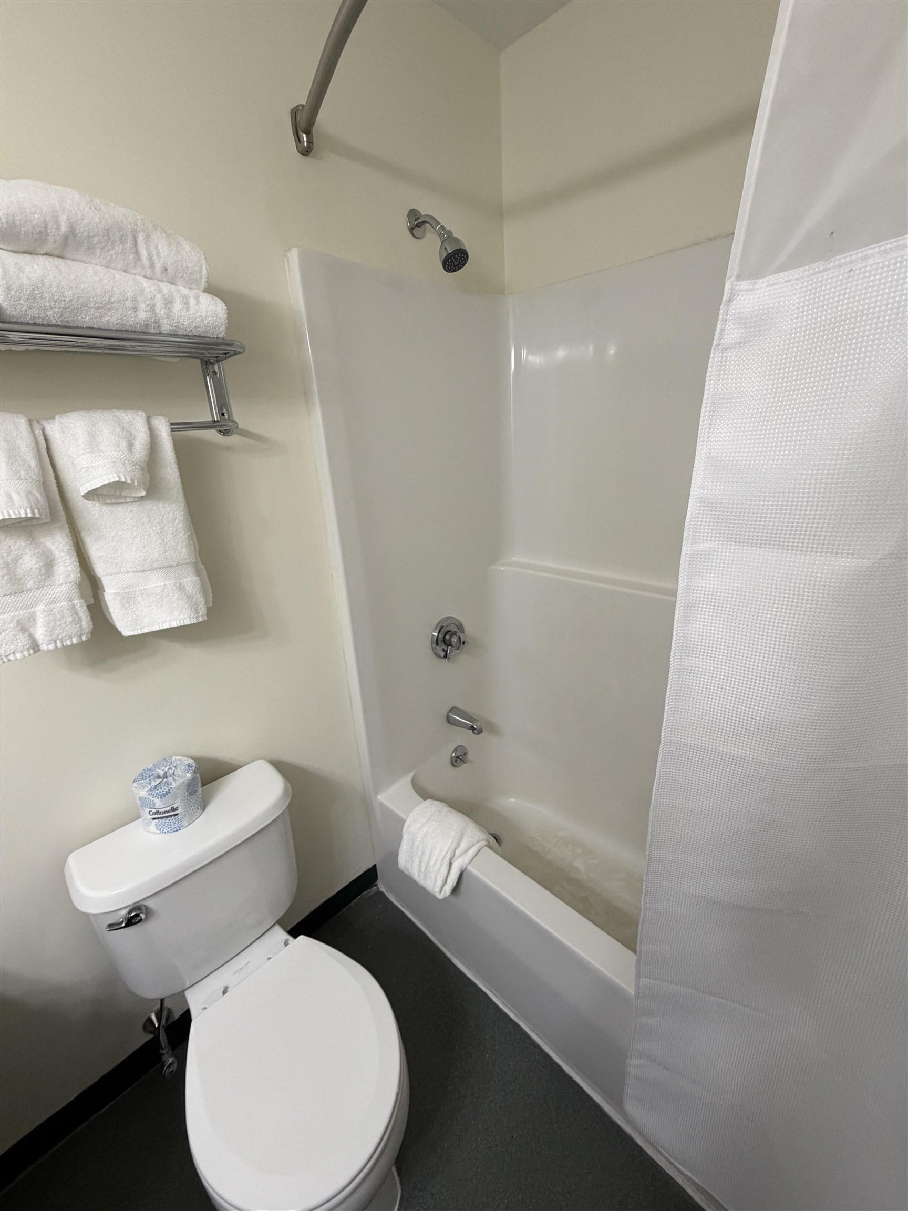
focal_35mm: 14
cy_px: 606
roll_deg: +3.4
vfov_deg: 102.1
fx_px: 490
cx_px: 454
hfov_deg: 85.7
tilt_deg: -20.1
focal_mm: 2.22
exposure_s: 1/120
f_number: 2.2
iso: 250
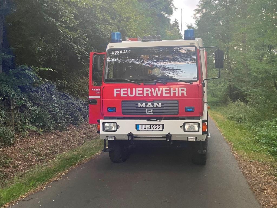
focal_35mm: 26
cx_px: 138
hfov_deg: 67.3
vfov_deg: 53.1
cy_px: 104
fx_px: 208
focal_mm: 4.2
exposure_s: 1/73
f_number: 1.6
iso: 125
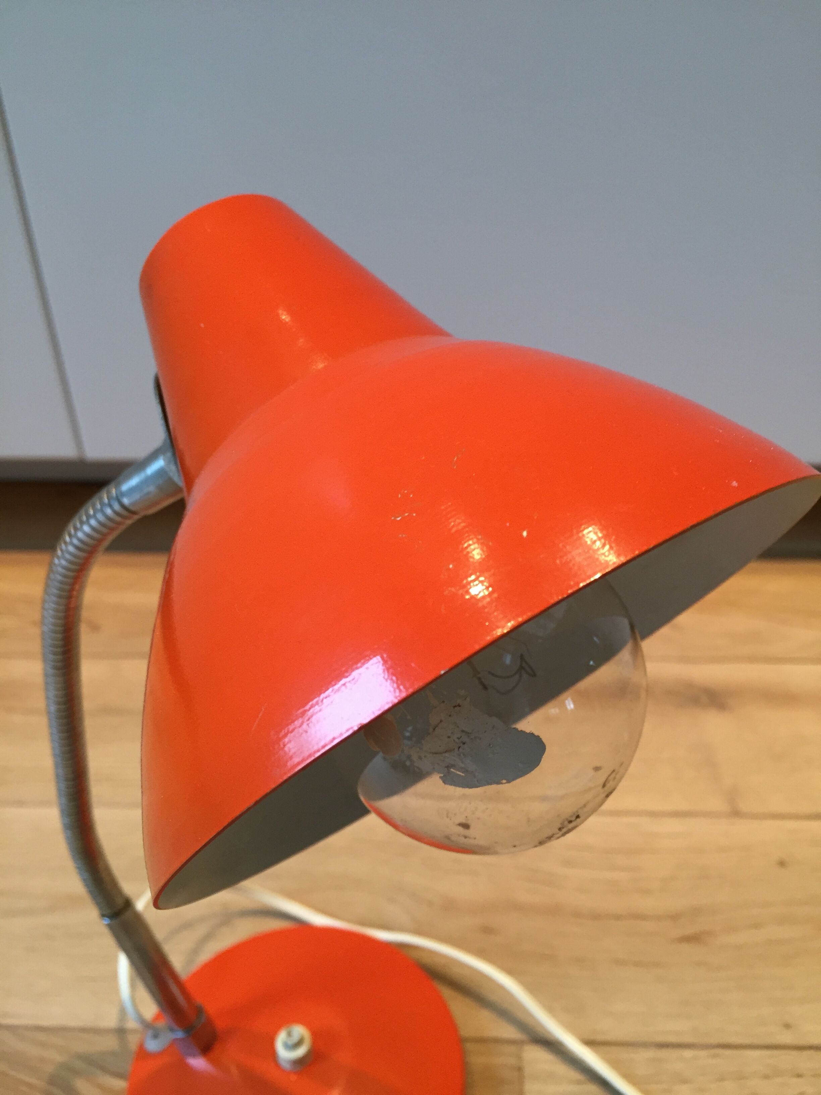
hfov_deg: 48.2
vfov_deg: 61.7
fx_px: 917
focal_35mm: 29
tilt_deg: -34.3
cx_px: 410
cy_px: 548
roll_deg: +3.1
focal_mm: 4.15
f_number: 2.2
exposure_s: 1/33
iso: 125
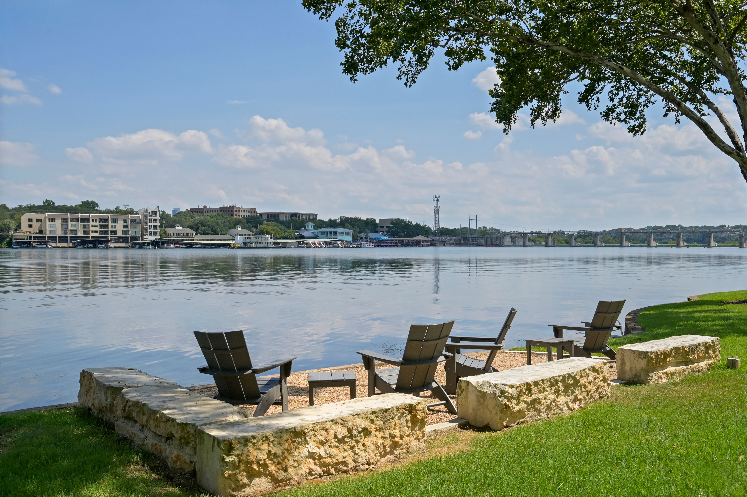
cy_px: 248
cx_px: 374
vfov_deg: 43.6
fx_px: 622
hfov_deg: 62.0
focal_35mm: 30
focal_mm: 30
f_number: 8
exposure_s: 1/8000
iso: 800
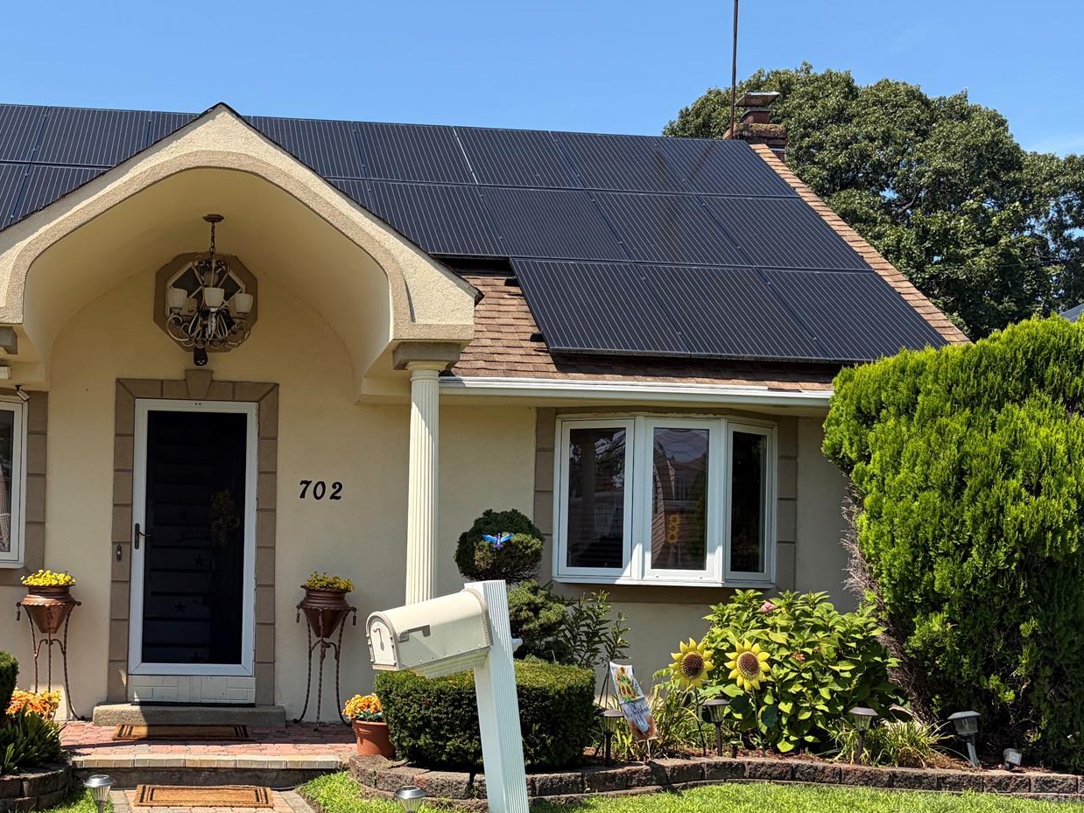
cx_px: 262
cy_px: 548
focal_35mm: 43
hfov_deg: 42.4
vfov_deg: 33.3
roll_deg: -0.9
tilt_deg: +3.0
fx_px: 1347
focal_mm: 5.96
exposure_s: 1/1953
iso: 50
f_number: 1.6
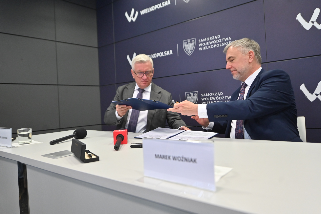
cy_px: 107
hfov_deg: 73.7
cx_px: 160
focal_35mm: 24
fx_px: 214
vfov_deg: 53.1
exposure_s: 1/400
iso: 2000
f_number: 2.8
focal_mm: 24
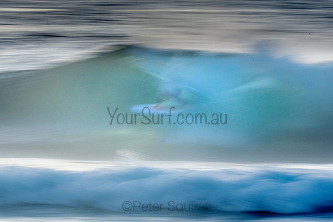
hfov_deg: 2.8
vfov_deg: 1.9
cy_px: 101
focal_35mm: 738
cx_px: 166
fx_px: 6827
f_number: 29
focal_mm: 450
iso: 100
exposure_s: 1/10
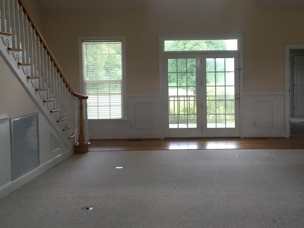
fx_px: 369
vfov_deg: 34.2
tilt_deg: -1.5
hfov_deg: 44.2
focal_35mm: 42
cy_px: 89
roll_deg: +1.5
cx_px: 199
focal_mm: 4.15
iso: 25
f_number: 2.2
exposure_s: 1/30
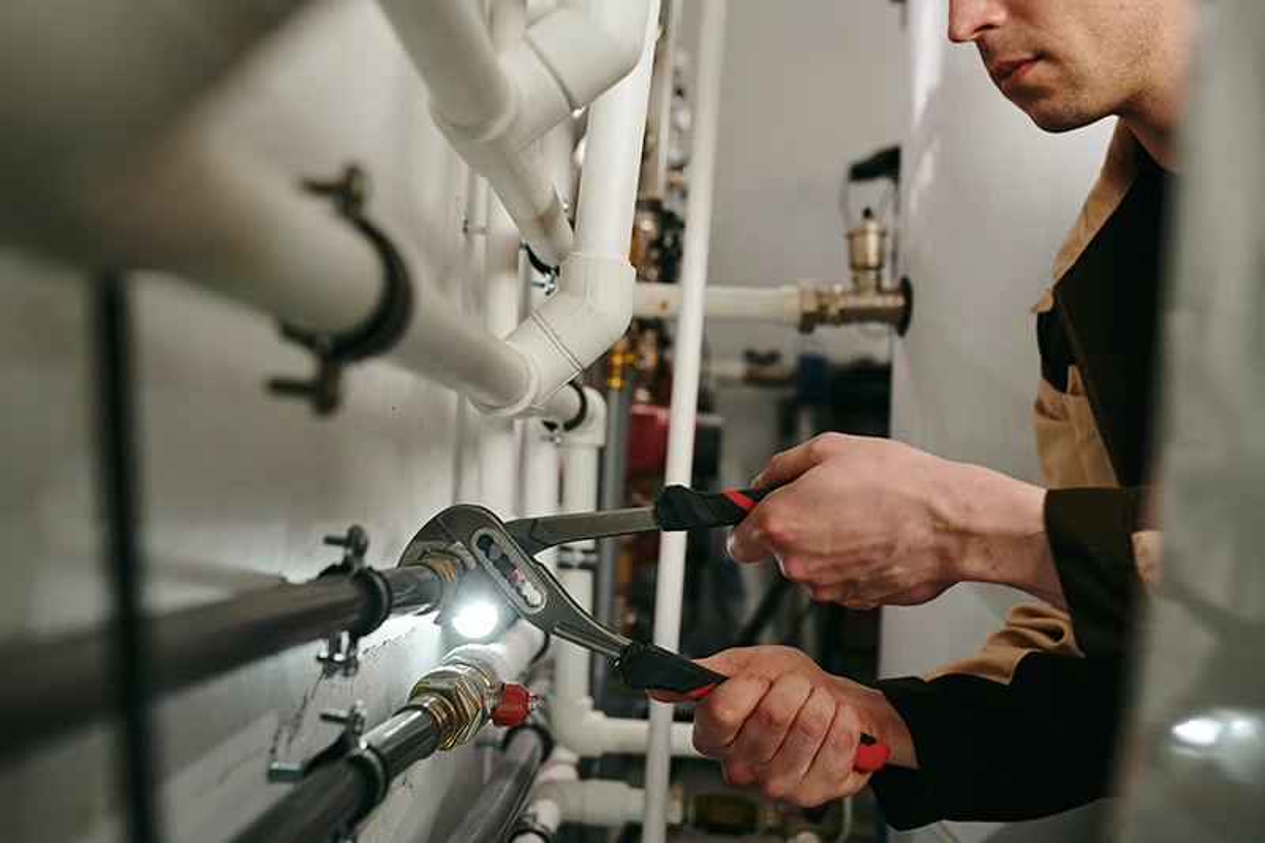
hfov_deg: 54.4
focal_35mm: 35
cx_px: 632
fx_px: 1230
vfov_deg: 37.8
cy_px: 422
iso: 320
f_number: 3.2
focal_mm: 35
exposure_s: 1/160
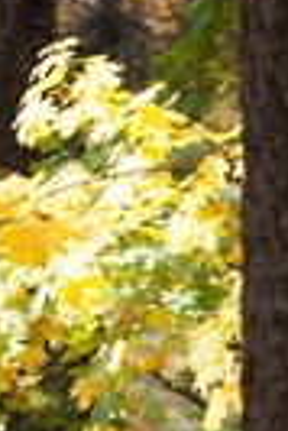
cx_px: 887
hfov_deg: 1.4
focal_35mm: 1016
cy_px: 839
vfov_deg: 2.0
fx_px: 12159
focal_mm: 100
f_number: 3.2
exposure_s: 1/160
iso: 200
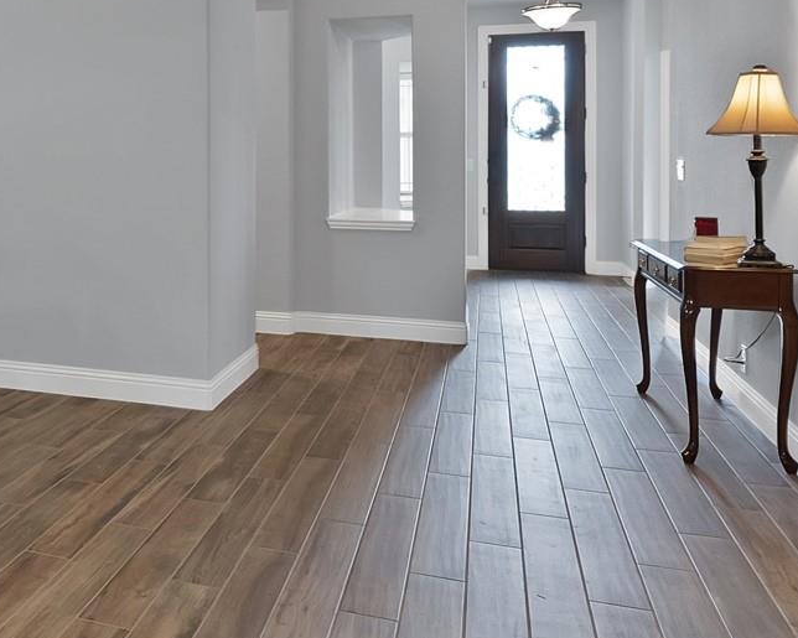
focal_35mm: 35
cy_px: 195
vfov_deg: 41.5
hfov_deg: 46.9
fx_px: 826
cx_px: 93
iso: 640
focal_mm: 12
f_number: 9
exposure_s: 1/2.5
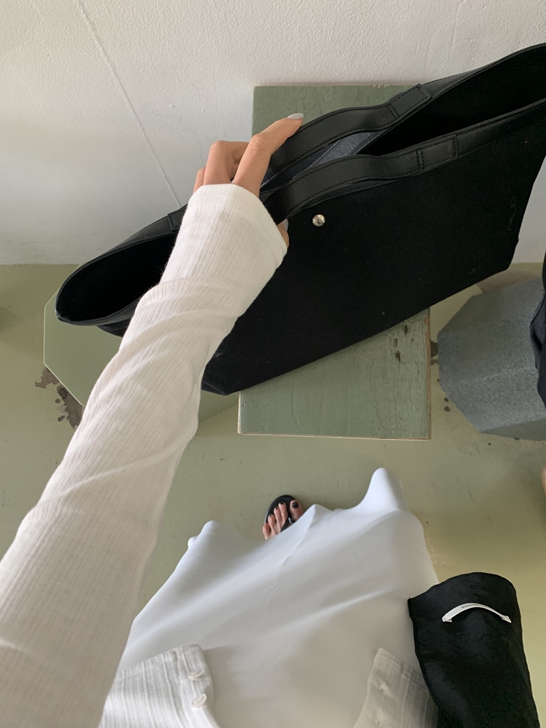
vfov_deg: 67.3
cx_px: 273
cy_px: 364
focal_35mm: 26
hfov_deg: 53.1
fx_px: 547
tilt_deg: -80.1
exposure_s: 1/60
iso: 160
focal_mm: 4.25
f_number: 1.8
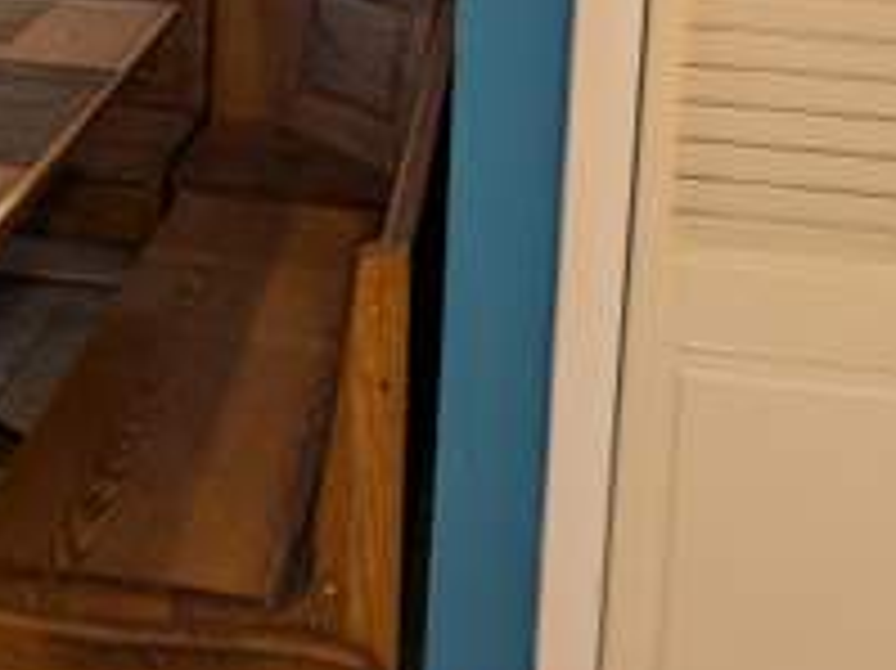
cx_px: 194
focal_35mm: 58
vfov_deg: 23.3
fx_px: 1500
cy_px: -108
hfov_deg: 32.4
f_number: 1.68
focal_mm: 6.9
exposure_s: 1/120
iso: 257
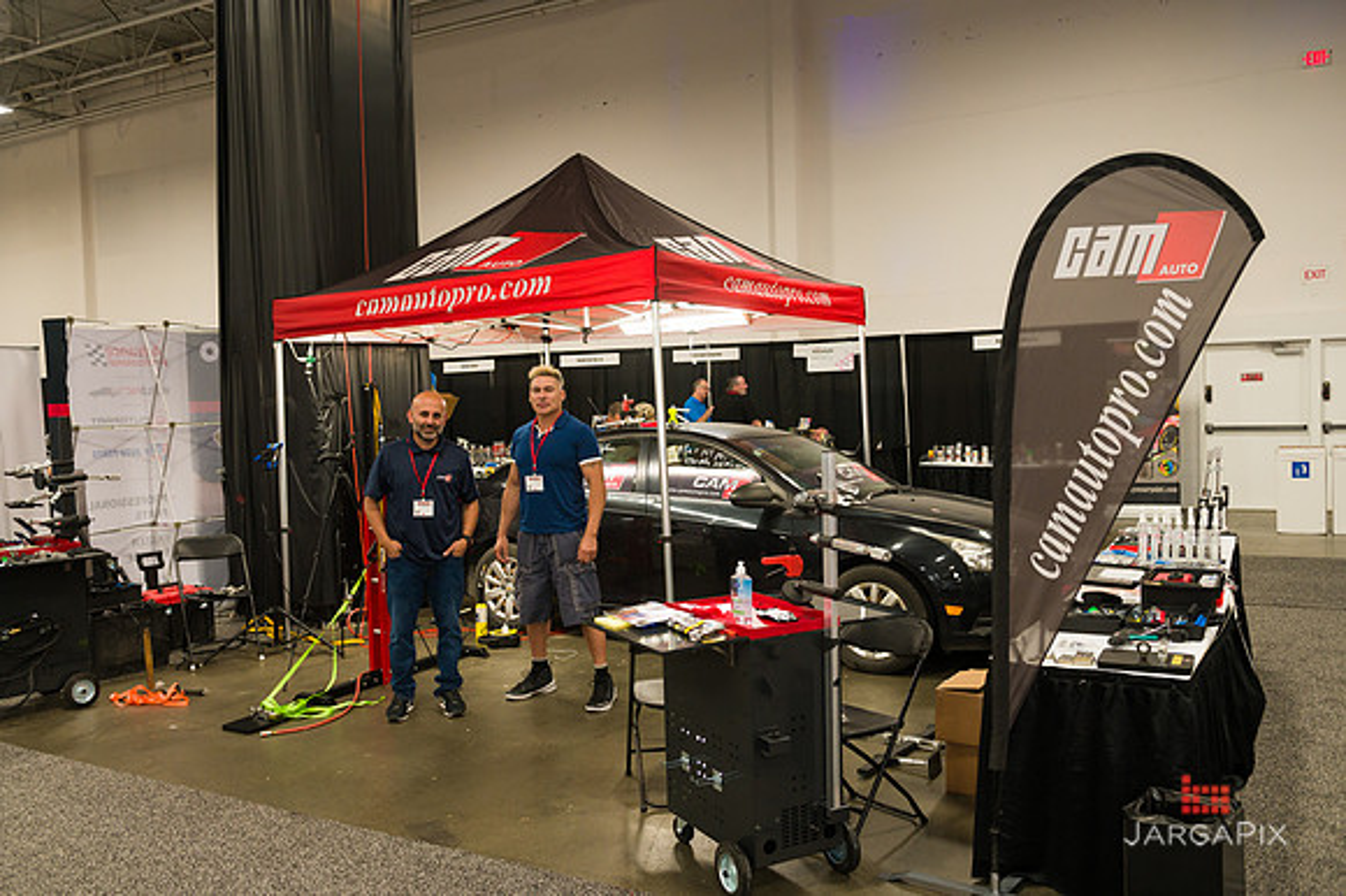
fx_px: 1158
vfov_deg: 42.3
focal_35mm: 31
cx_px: 673
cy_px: 448
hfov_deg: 60.3
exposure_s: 1/125
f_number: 4
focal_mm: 31
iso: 1600
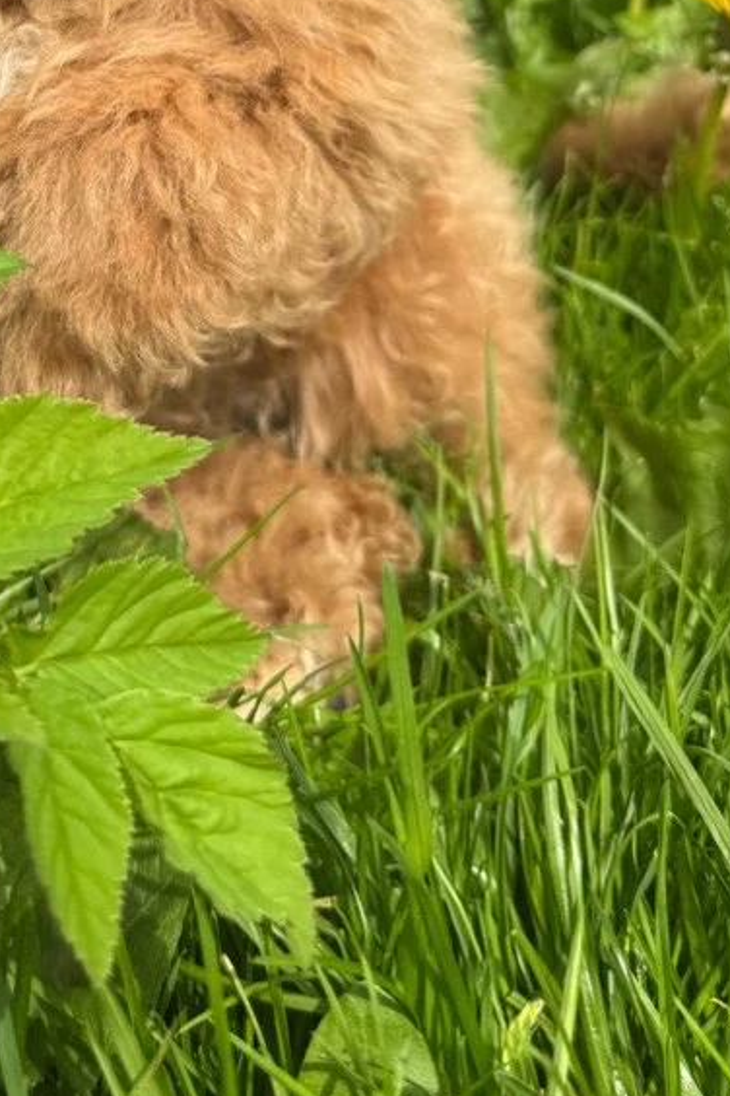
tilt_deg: -16.8
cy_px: -163
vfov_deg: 29.8
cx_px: 142
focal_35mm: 59
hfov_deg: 22.7
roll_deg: -1.9
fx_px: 1794
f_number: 1.78
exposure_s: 1/1560
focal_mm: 6.76
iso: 80
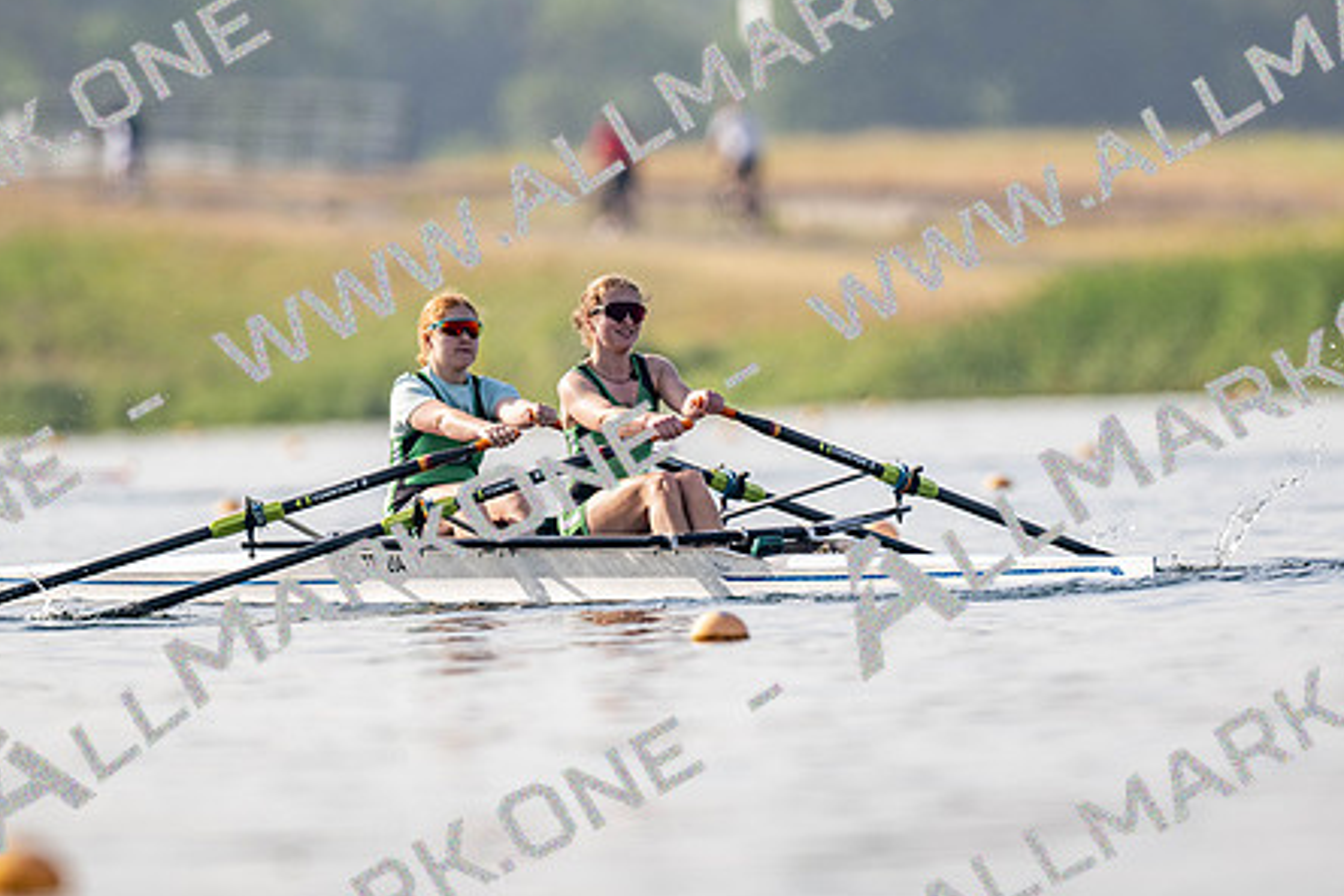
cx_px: 587
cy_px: 392
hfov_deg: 2.6
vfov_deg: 1.8
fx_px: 29267
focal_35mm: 784
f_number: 5
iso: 180
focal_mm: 600
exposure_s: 1/2500
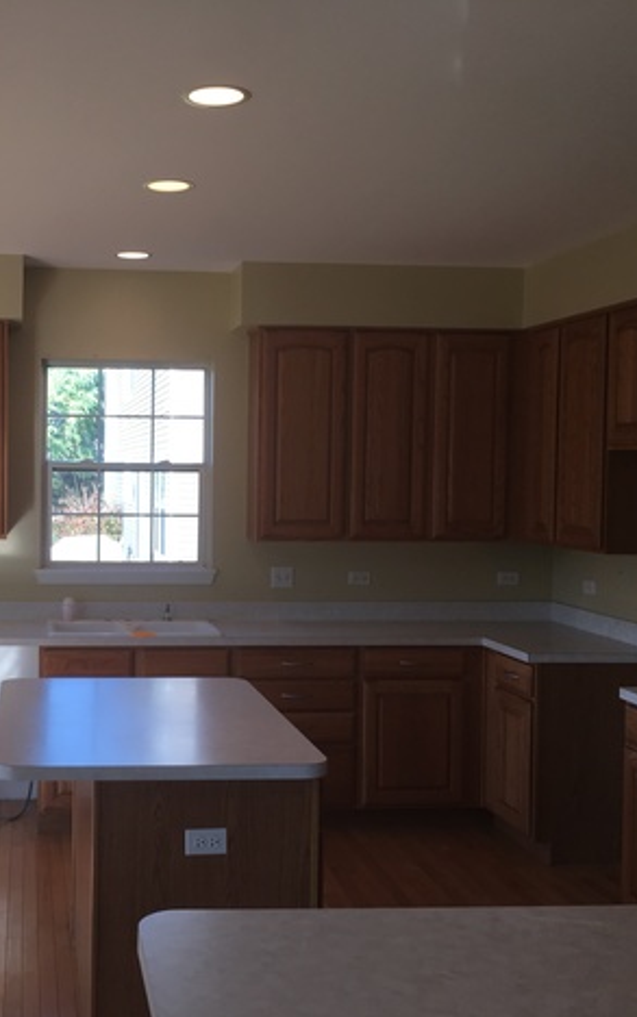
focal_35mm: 42
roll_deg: -0.9
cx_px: 157
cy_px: 519
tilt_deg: -1.1
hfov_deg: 30.1
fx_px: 1165
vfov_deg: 47.2
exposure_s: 1/120
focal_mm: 4.15
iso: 25
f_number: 2.2
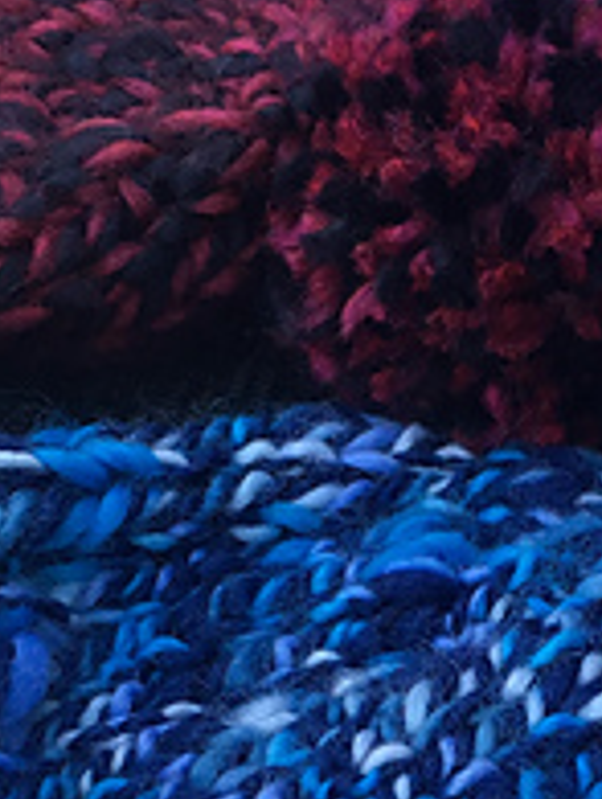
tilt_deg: -58.0
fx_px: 2196
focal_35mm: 95
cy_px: 832
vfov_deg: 19.9
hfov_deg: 15.4
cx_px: 545
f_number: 2.2
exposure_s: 1/30
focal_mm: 4.15
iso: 25
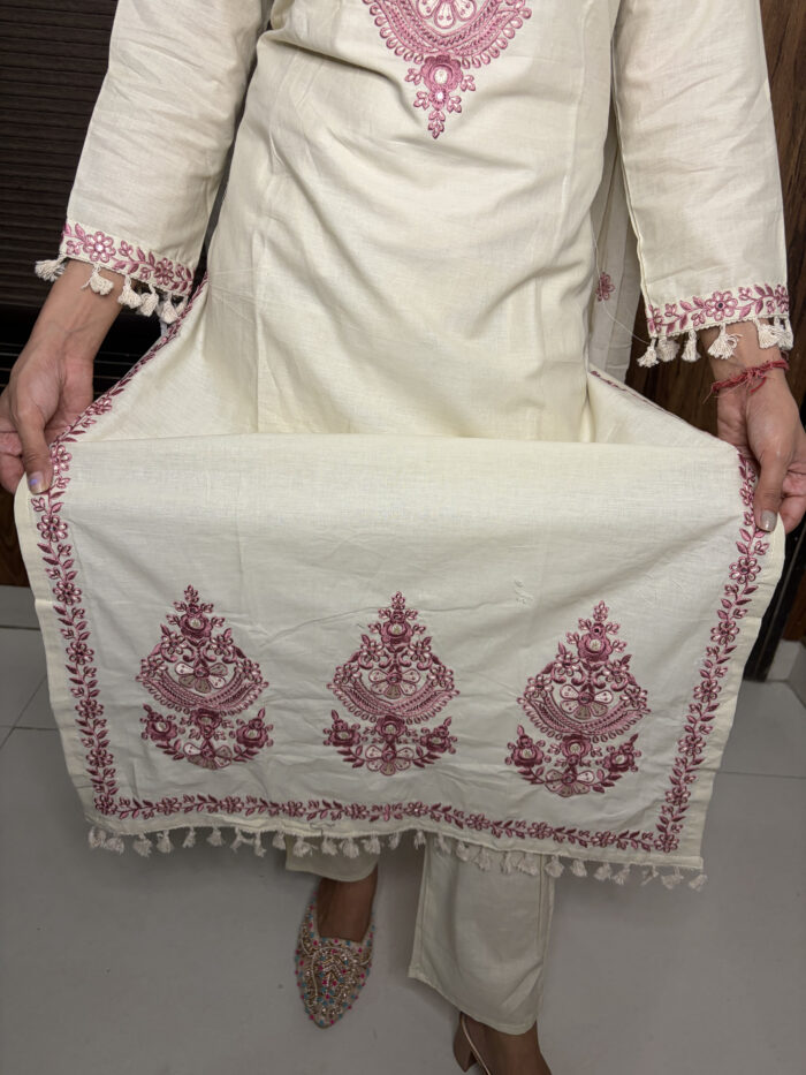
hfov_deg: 53.1
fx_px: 807
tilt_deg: -26.5
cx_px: 403
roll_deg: -5.8
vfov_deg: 67.3
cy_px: 538
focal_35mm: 26
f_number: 1.6
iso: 100
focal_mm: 5.96
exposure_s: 1/100
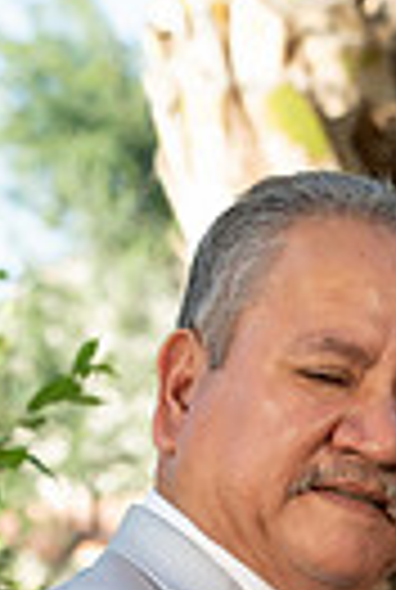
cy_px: 982
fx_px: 3315
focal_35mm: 202
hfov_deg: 6.8
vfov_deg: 9.7
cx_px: 387
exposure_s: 1/500
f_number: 4.5
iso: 500
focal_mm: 59
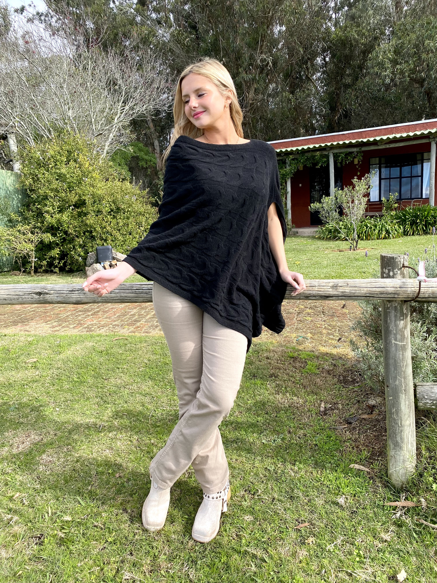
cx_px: 218
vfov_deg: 67.3
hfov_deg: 53.1
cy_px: 292
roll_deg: +1.3
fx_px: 438
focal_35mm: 26
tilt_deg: -6.5
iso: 32
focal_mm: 4.25
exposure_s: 1/719
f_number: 1.8
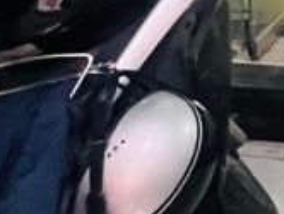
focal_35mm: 80
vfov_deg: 13.4
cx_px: 582
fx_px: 657
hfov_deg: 17.1
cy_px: -303
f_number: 1.8
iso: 800
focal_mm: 1.57
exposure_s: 1/50
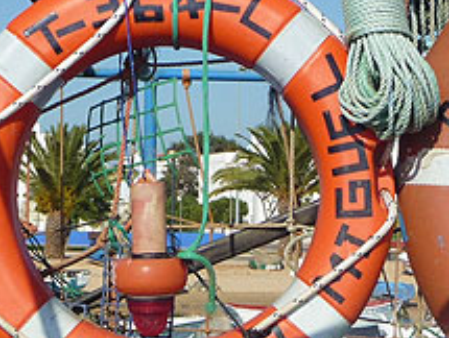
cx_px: 403
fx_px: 1494
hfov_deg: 16.9
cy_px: 255
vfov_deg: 12.9
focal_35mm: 115
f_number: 10
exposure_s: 1/200
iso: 100
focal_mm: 9.3
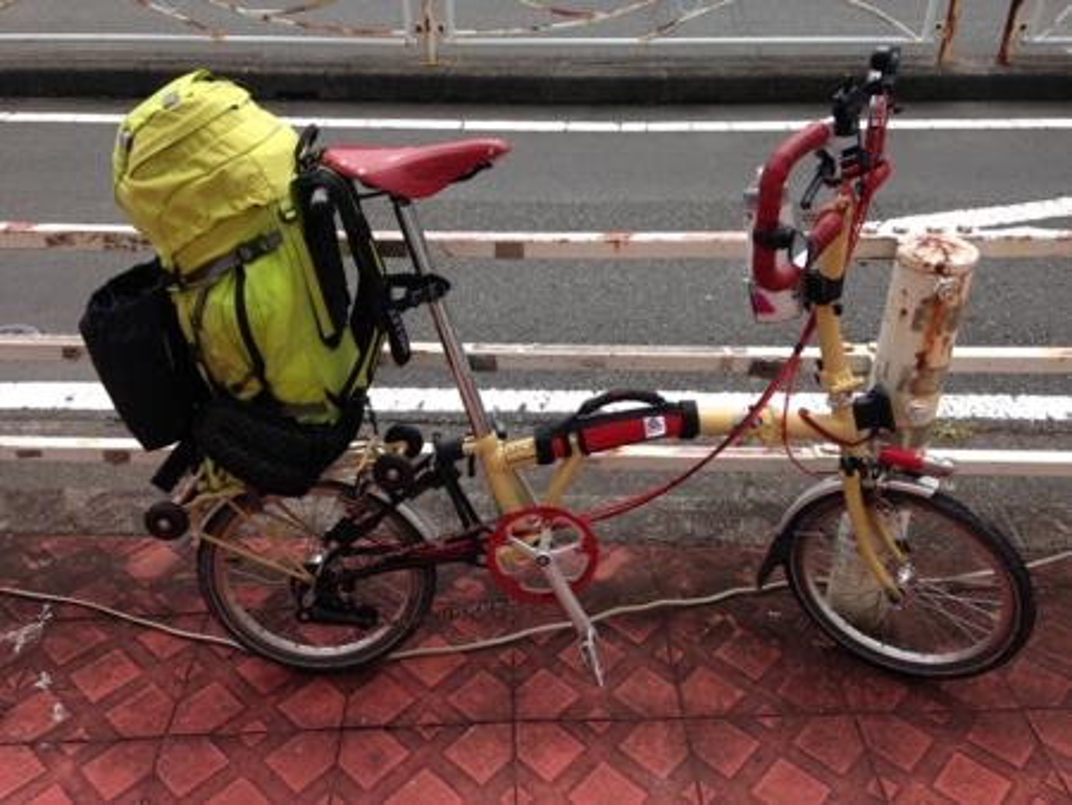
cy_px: 402
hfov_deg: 55.3
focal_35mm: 33
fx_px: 1023
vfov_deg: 43.0
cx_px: 536
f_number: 2.4
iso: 50
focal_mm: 4.12
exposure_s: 1/968
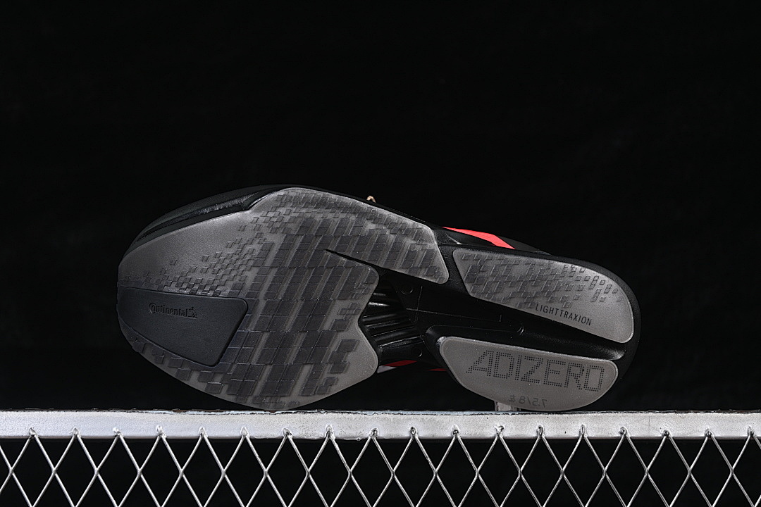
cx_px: 380
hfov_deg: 27.0
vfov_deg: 18.2
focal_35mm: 75
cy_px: 254
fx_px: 1585
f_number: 6.3
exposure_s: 1/60
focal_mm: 50
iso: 160
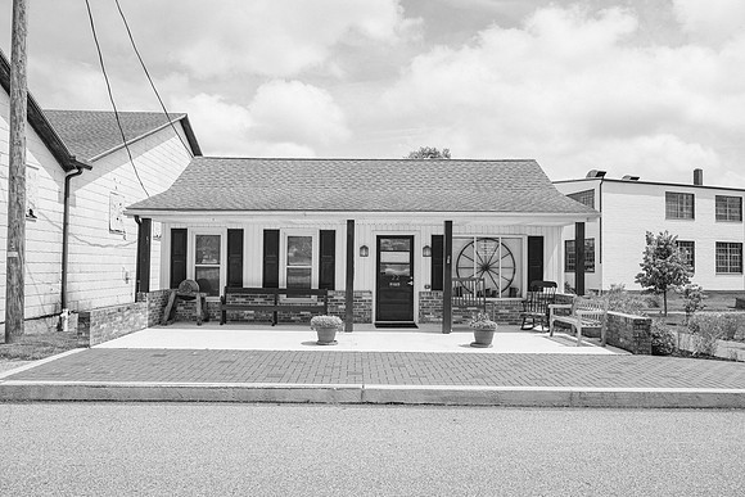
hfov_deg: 72.5
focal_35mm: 25
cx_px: 372
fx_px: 508
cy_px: 248
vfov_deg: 52.1
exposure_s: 1/640
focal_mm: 24
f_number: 6.3
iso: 200
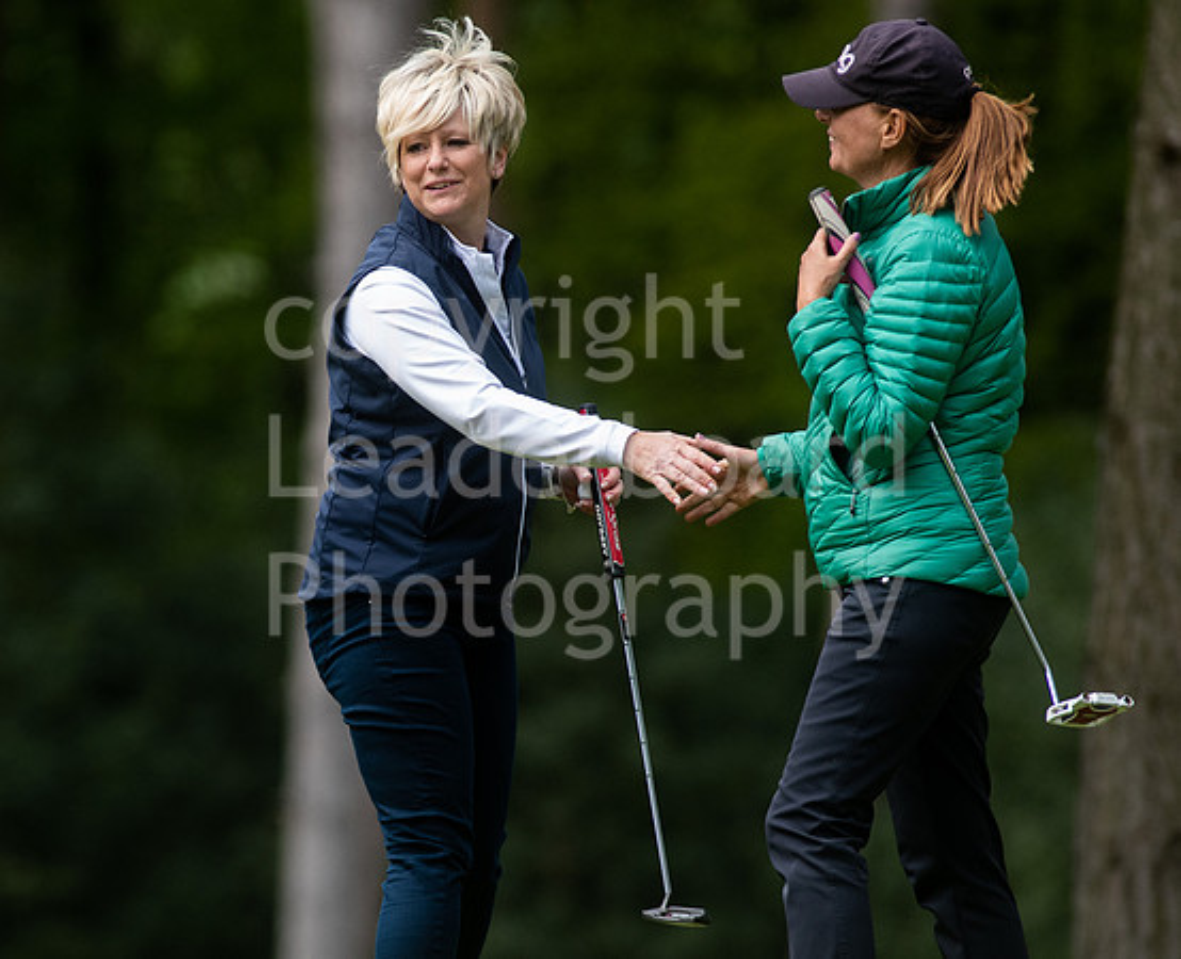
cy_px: 563
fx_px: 21125
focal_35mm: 601
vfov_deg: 2.6
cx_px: 336
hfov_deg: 3.2
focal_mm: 300
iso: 800
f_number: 4.5
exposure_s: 1/2500
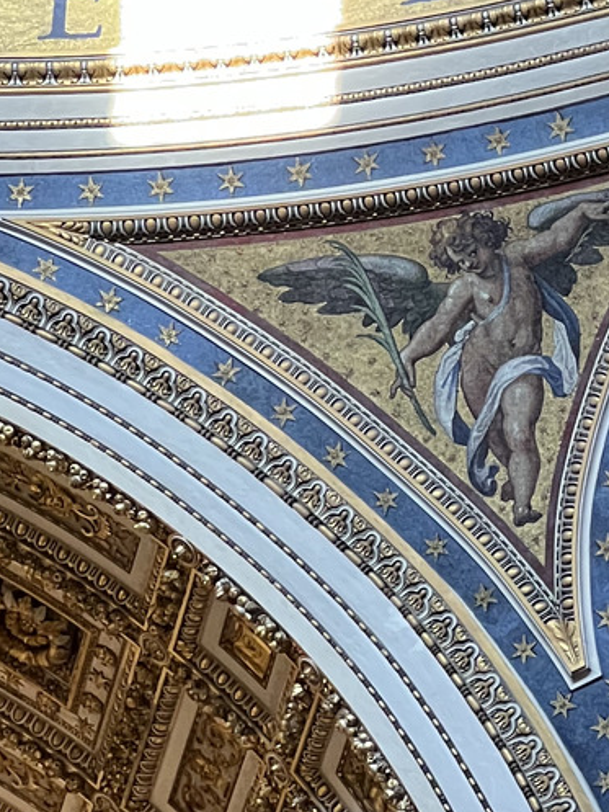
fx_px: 5815
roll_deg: +0.1
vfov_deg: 8.0
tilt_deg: +37.8
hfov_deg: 6.0
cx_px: 792
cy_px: 266
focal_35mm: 248
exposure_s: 1/50
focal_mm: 9
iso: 320
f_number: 2.8
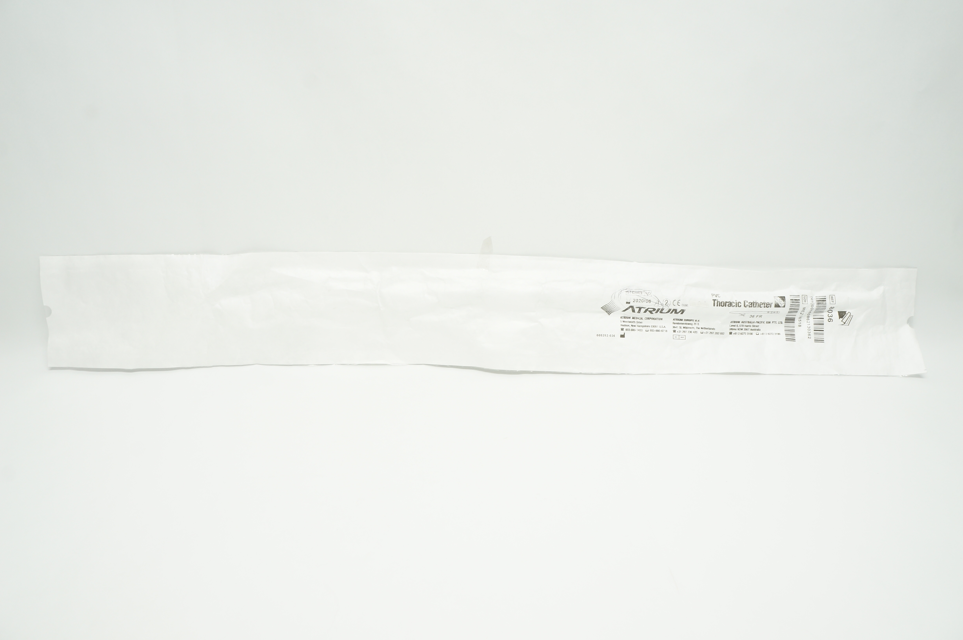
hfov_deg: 67.4
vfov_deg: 47.8
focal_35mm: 27
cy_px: 320
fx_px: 721
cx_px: 482
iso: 400
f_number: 9
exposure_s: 1/25
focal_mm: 18
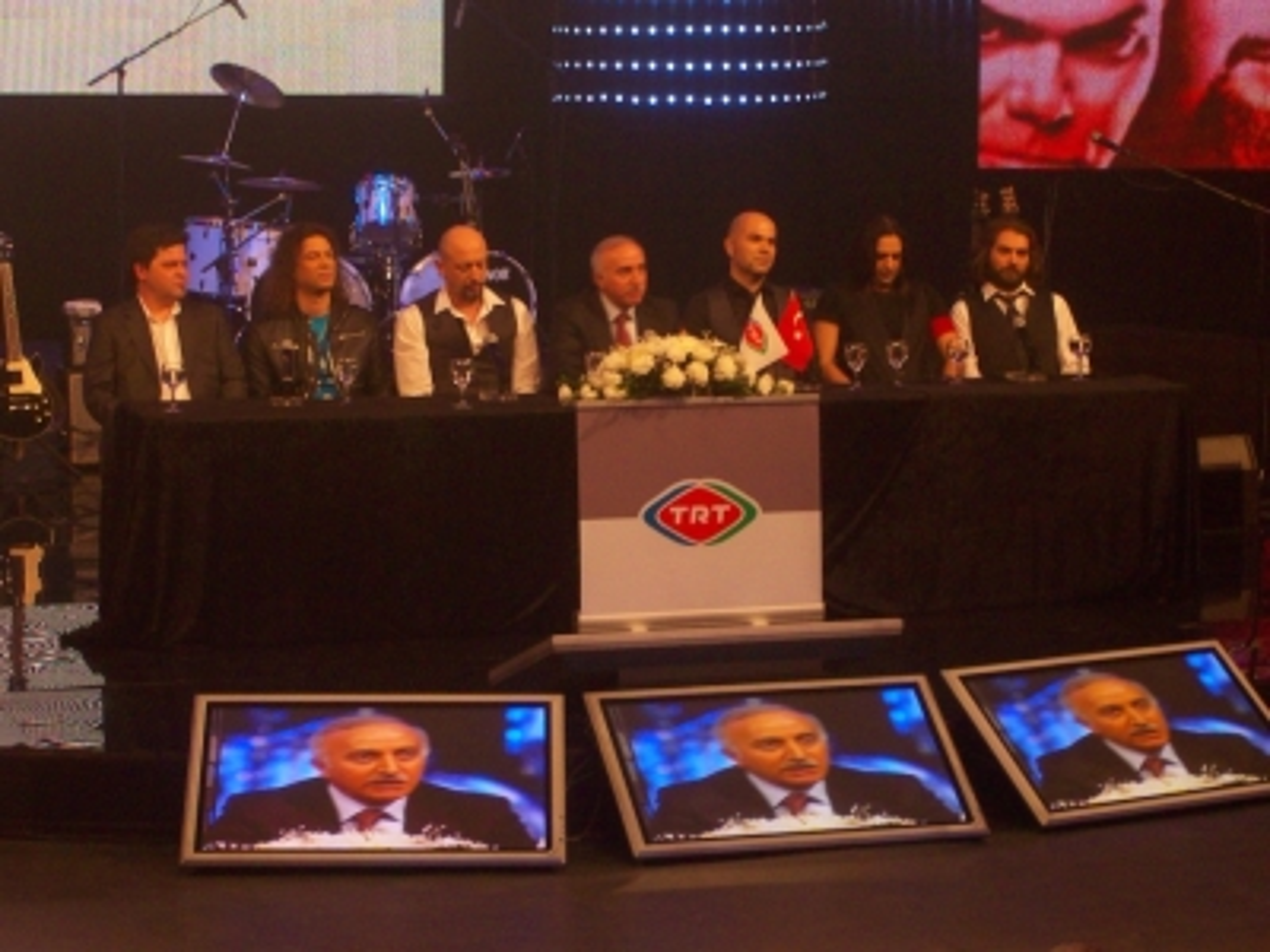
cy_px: 476
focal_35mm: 102
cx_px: 635
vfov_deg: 14.5
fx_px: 3742
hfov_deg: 19.3
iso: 200
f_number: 5.1
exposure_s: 1/8
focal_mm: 17.1
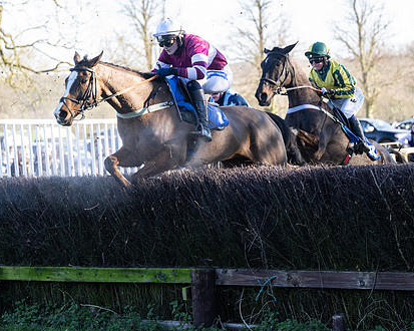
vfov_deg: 12.4
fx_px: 1519
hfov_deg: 15.5
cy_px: 160
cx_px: 156
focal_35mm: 124
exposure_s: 1/1600
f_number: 2.8
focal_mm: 70
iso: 800
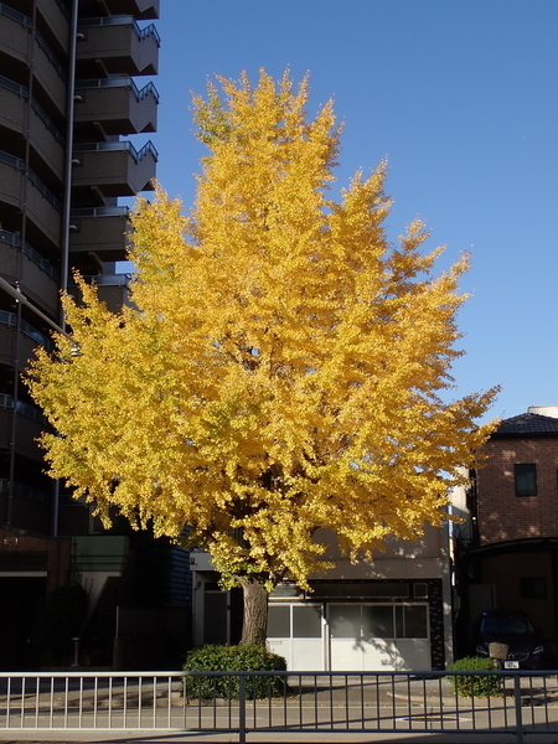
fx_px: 1053
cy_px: 372
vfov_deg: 38.9
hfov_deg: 29.7
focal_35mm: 49
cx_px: 279
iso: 100
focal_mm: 8.99
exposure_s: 1/500
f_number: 4.5
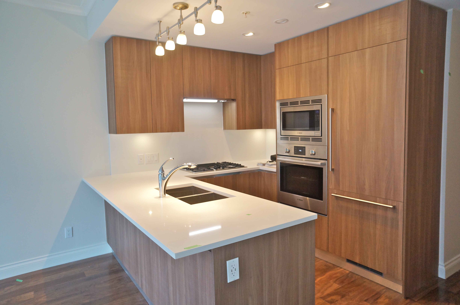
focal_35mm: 24
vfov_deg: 53.0
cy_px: 152
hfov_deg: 73.8
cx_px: 230
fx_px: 306
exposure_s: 1/60
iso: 640
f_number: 4
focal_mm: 16
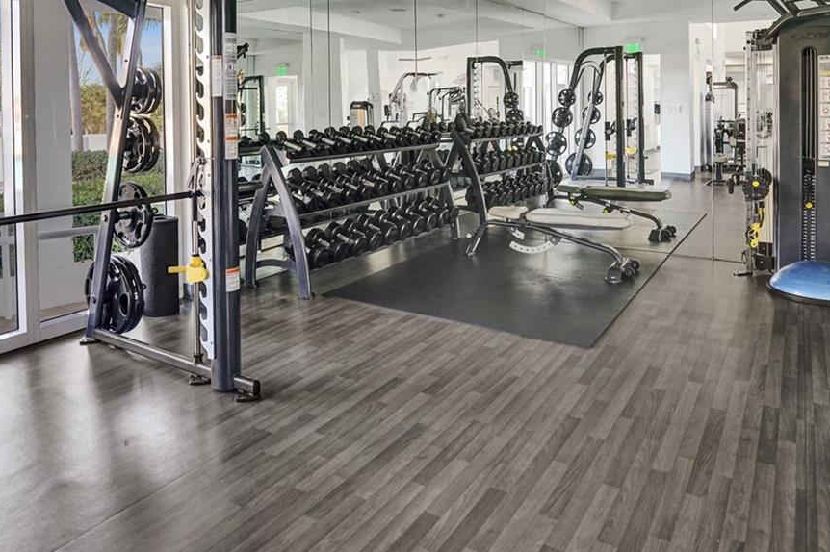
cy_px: 120
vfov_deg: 47.2
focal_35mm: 26
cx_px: 396
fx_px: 599
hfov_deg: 69.4
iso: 1250
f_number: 3.5
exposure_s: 1/250
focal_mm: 14
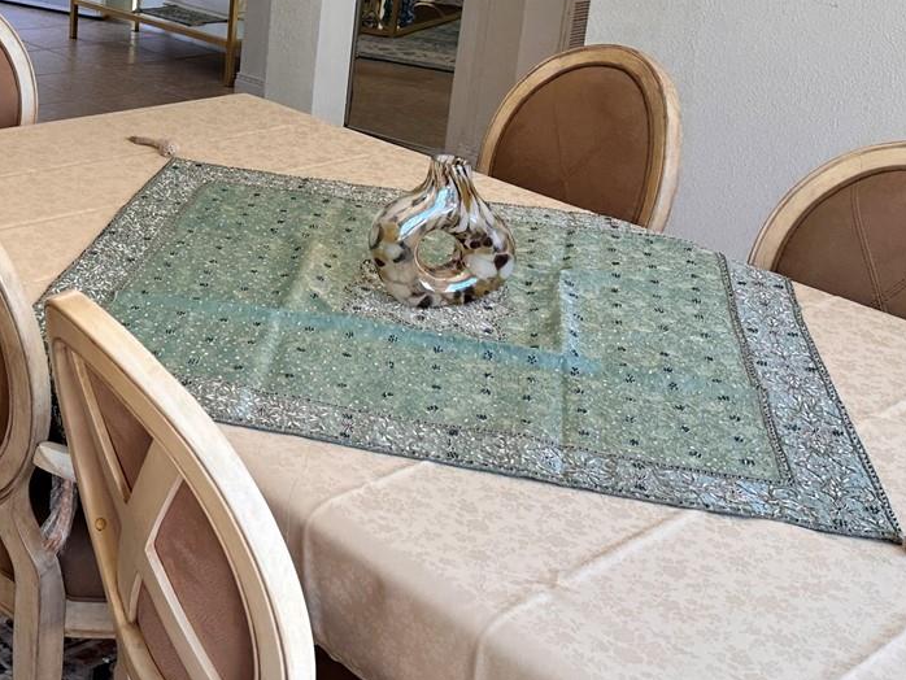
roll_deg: -2.6
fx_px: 1440
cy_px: 93
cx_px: 82
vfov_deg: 25.9
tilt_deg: -13.9
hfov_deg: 33.0
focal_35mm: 55
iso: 64
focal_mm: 6.86
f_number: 1.78
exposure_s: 1/154
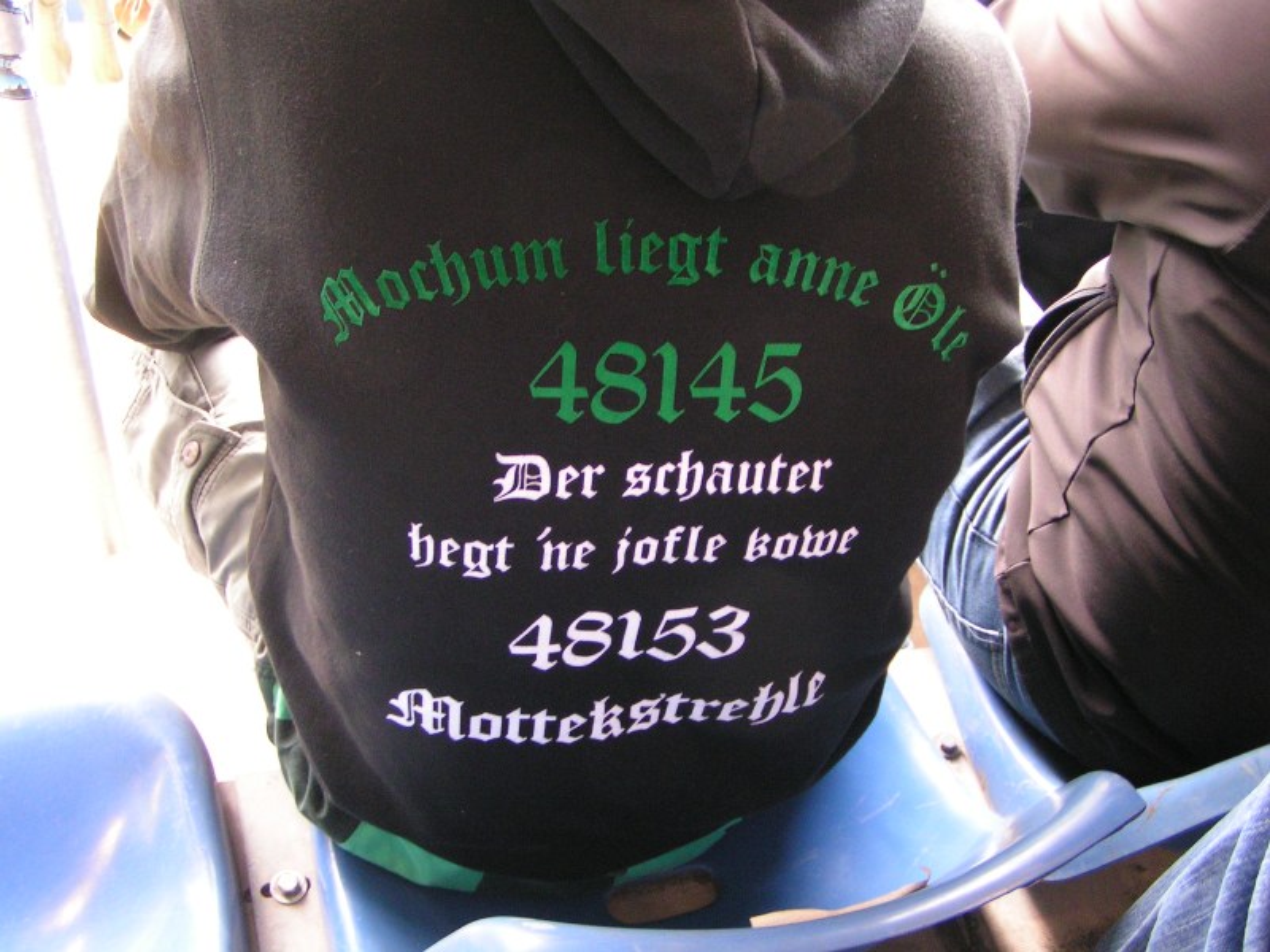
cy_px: 476
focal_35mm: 38
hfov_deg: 49.0
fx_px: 1394
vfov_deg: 37.7
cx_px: 635
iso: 200
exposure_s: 1/20
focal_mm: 5.8
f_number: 2.8
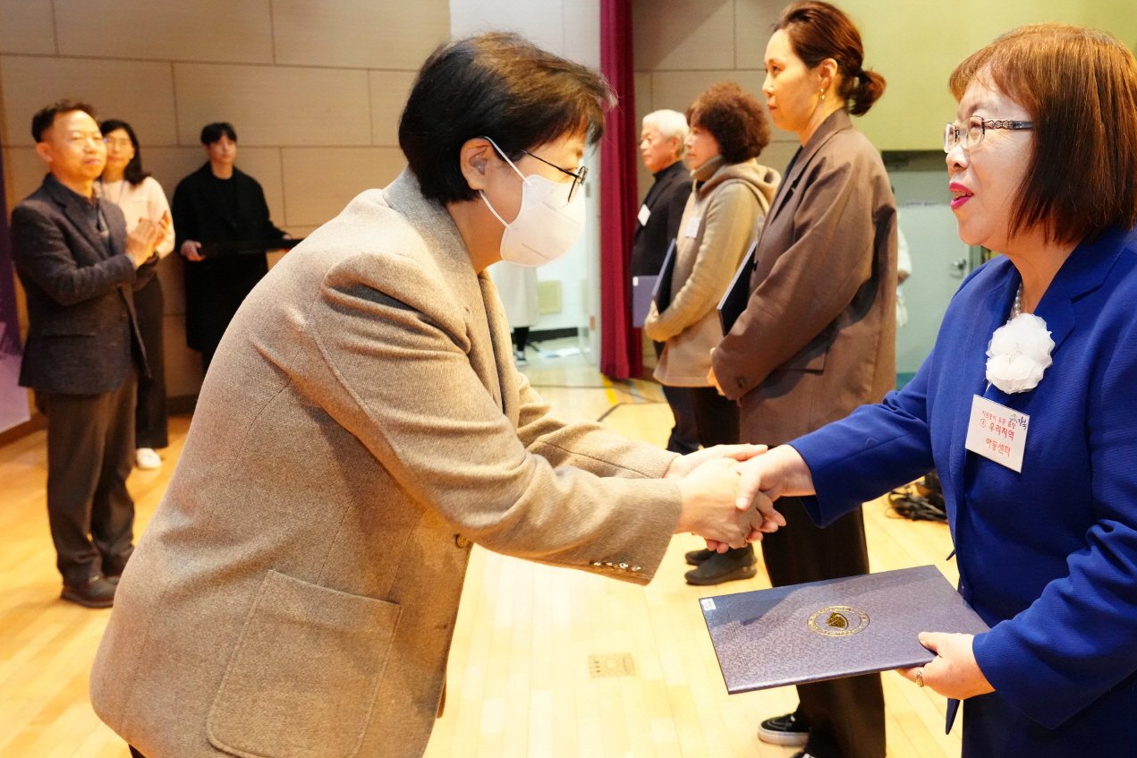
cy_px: 343
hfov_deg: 55.5
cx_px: 661
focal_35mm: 34
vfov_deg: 38.8
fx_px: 1074
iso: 10000
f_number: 4.5
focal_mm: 24
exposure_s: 1/160
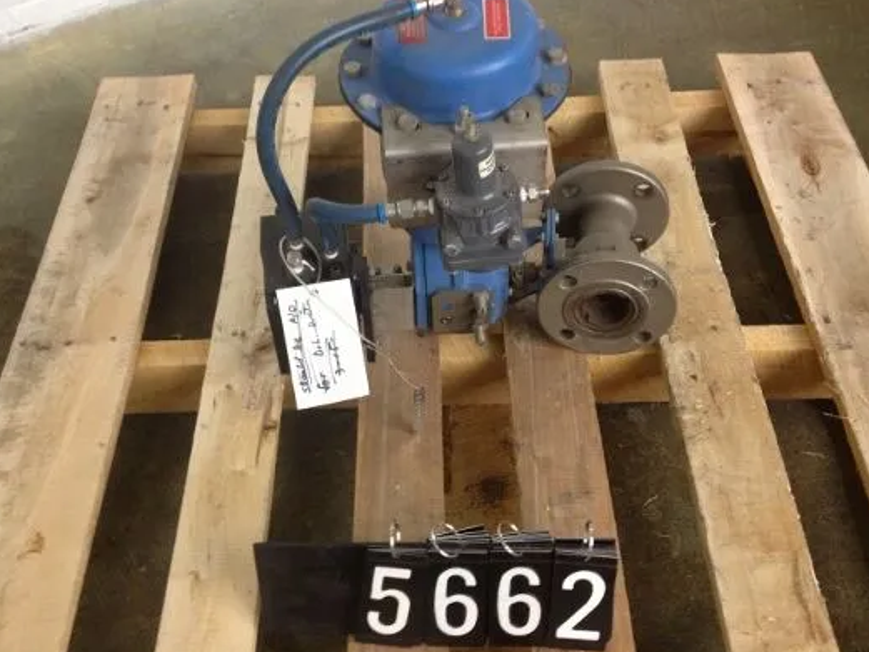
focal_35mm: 43
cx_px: 415
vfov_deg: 33.6
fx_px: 1080
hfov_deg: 43.8
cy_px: 310
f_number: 2.4
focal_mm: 4.28
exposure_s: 1/20
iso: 320
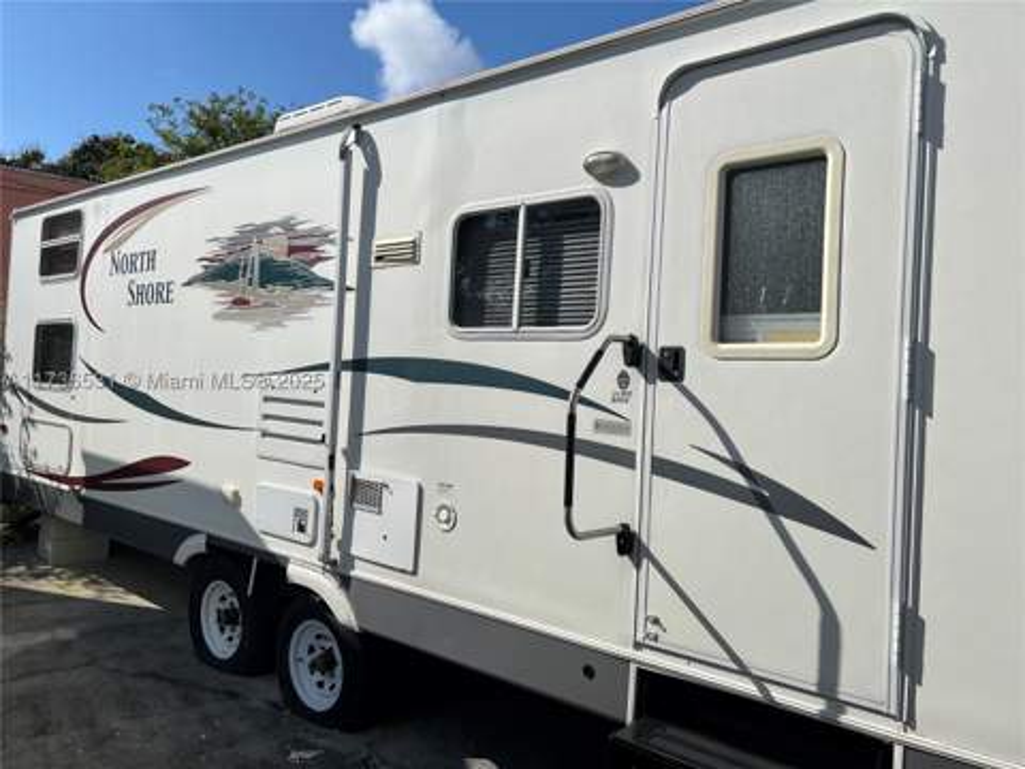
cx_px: 512
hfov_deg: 67.3
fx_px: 770
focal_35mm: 26
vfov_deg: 53.1
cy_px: 384
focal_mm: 5.7
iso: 50
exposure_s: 1/10309
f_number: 1.5
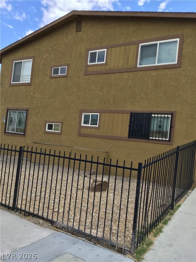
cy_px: 131
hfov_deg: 45.4
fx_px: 234
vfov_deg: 58.4
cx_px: 98
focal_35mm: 31
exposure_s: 1/727
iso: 25
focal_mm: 3.3
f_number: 2.4
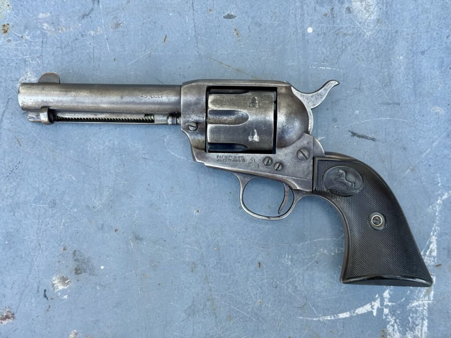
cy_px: 169
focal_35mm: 48
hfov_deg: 39.7
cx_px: 226
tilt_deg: -81.3
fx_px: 625
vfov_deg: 30.3
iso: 64
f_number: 1.78
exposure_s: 1/439
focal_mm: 6.76
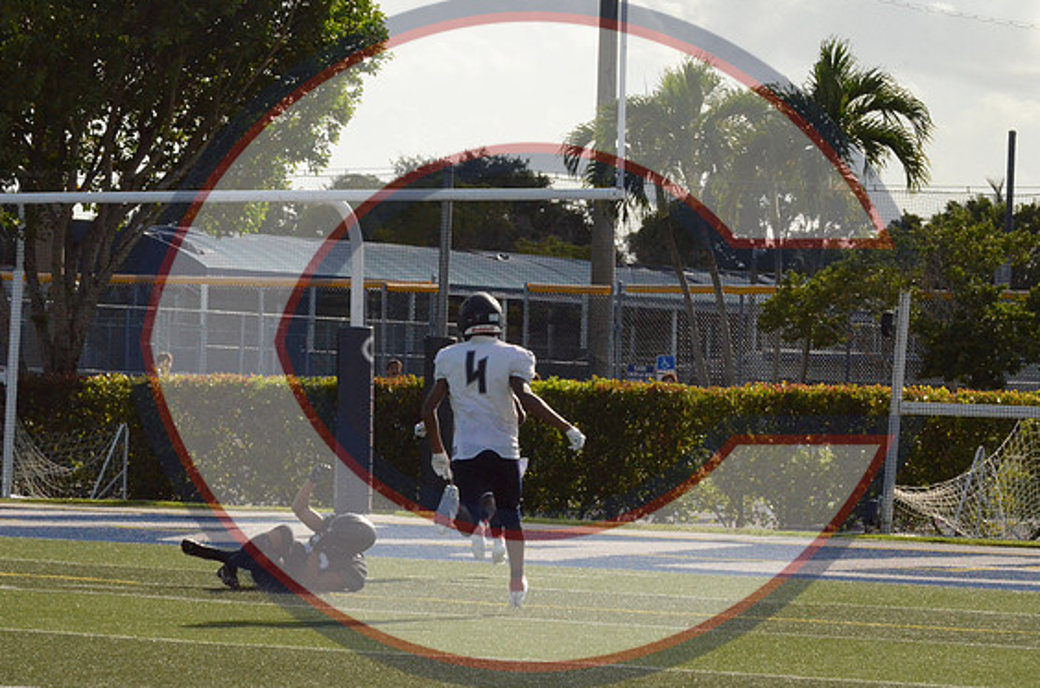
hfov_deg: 11.5
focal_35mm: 179
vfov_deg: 7.6
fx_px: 5158
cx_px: 524
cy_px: 341
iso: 4500
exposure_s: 1/1250
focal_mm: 116
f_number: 25
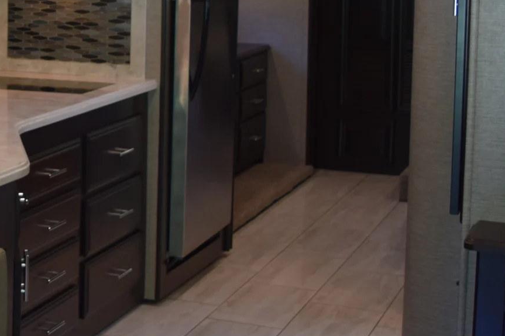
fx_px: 1311
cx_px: -181
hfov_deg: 19.8
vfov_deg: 14.5
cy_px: 28
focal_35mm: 93
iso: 400
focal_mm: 21
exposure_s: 1/60
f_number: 4
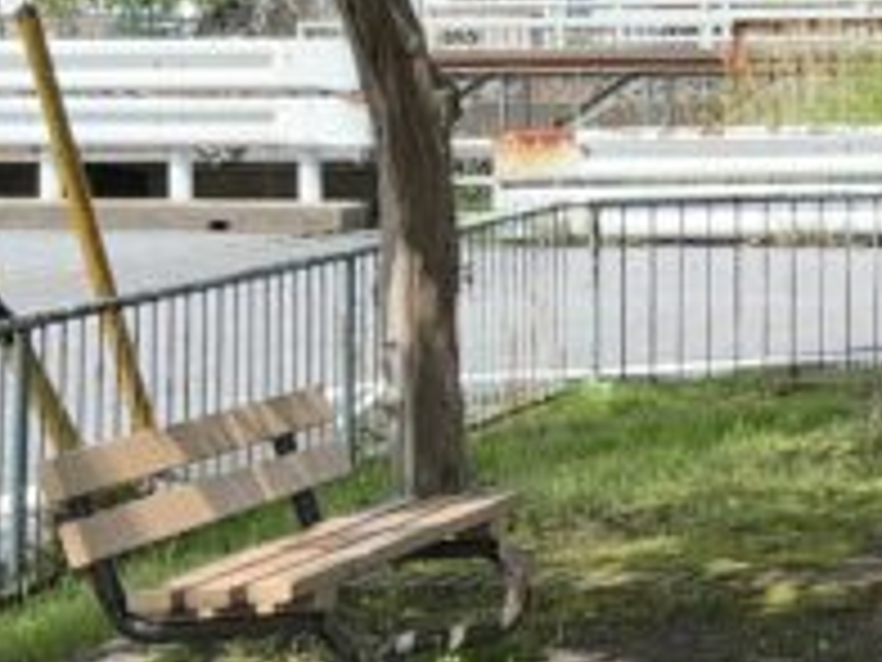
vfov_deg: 10.8
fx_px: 3465
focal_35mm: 136
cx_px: 1701
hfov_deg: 12.8
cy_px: -54
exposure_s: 1/1152
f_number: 1.6
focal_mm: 5.96
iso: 50
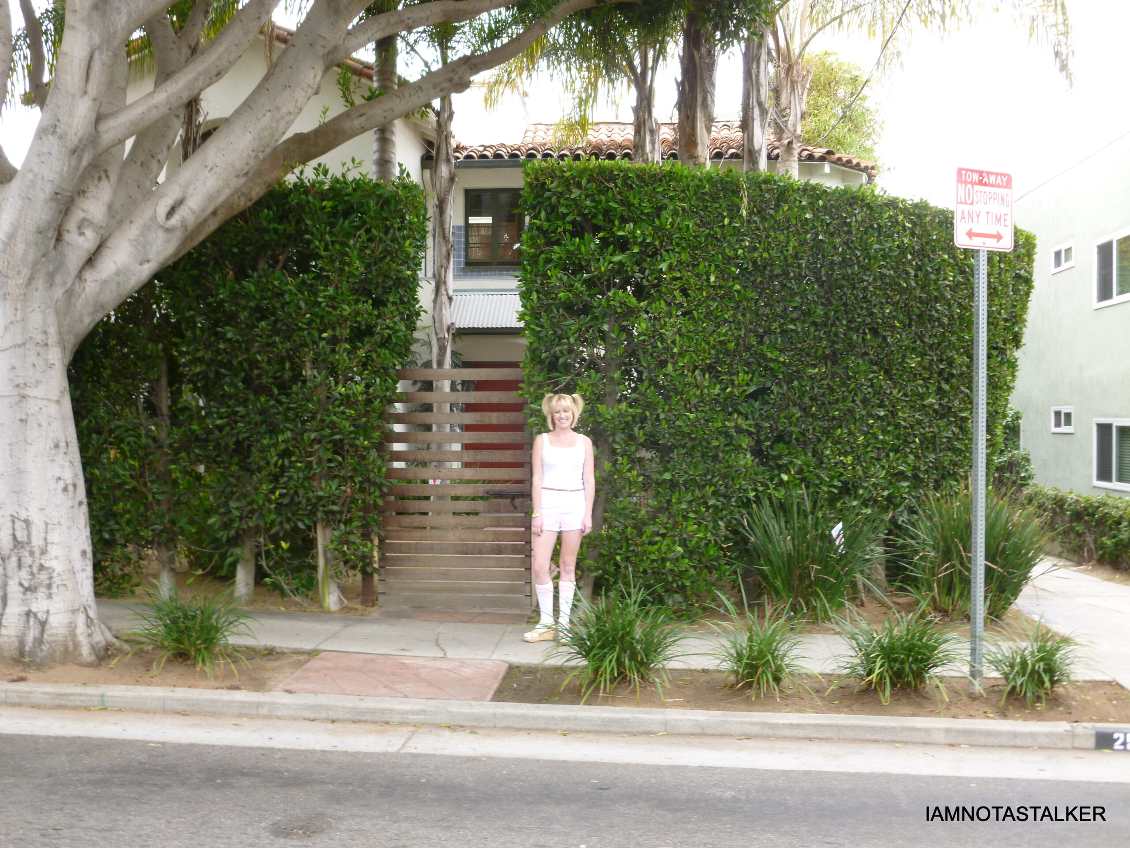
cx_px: 565
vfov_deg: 39.7
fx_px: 1175
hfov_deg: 51.4
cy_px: 424
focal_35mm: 36
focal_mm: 6.5
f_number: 3.6
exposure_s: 1/60
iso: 125
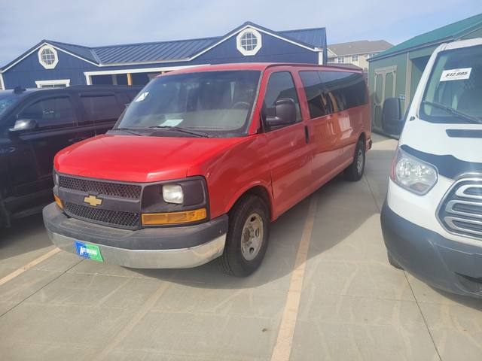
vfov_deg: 53.1
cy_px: 180
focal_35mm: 26
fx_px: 362
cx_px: 241
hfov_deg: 67.3
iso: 40
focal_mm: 5.4
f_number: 1.8
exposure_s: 1/2430
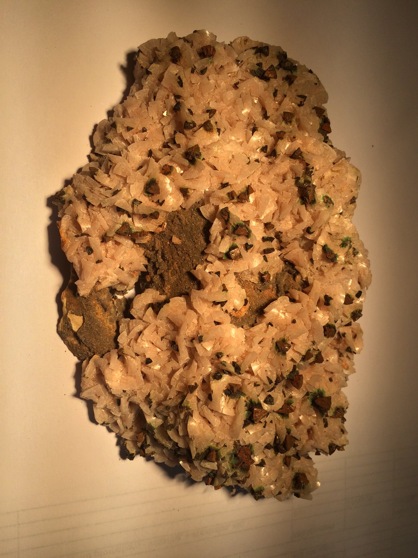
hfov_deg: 48.2
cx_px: 209
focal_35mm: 29
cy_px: 279
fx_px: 467
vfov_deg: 61.7
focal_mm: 4.15
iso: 32
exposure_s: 1/436
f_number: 2.2
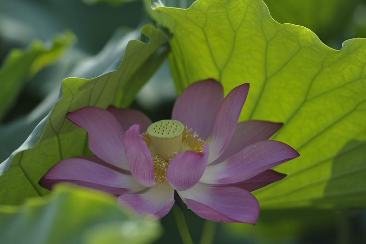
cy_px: 128
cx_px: 181
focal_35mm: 248
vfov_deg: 5.5
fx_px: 2520
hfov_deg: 8.3
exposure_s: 1/1000
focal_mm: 200
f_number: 2.8
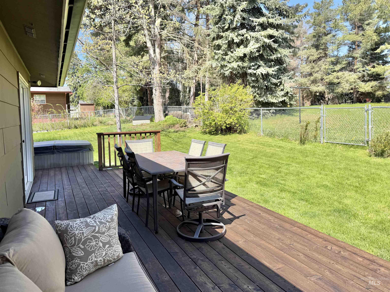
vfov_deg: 56.8
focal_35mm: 24
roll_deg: +1.6
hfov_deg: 71.6
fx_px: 270
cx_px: 195
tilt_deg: -6.1
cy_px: 146
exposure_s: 1/1770
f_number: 1.78
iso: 80
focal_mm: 6.76
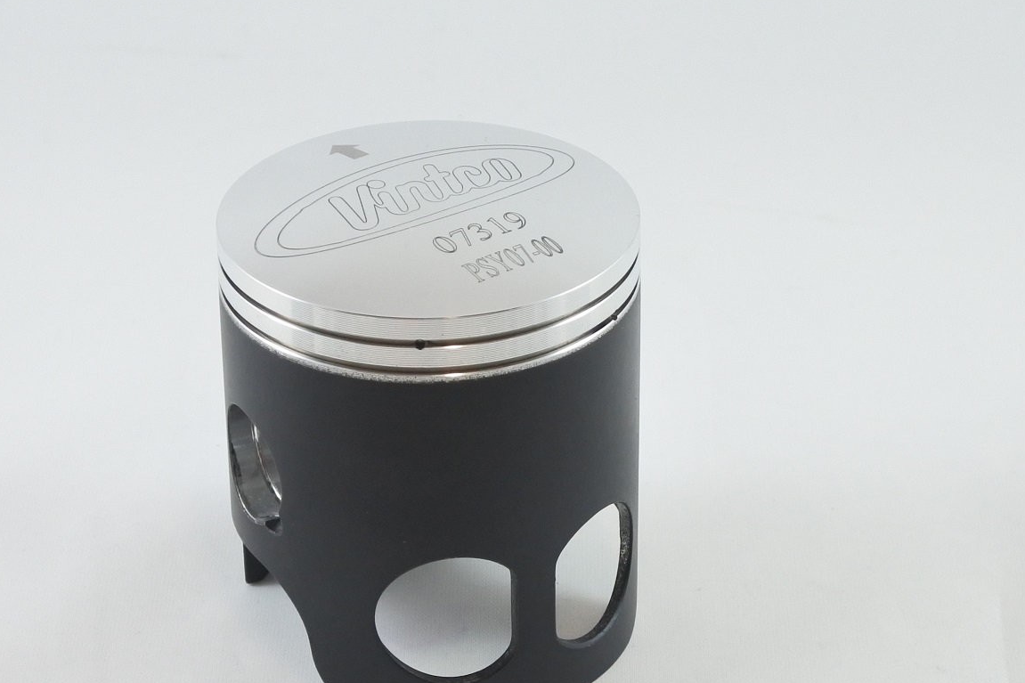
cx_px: 424
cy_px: 429
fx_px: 1765
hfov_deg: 32.3
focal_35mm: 62
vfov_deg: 21.9
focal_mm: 18
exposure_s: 1/125
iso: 450
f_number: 4.5
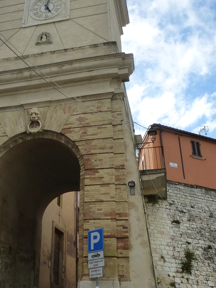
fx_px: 349
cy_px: 110
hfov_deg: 33.8
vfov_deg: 44.5
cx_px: 61
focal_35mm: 42
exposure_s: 1/800
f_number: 4
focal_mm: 4.3
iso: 160
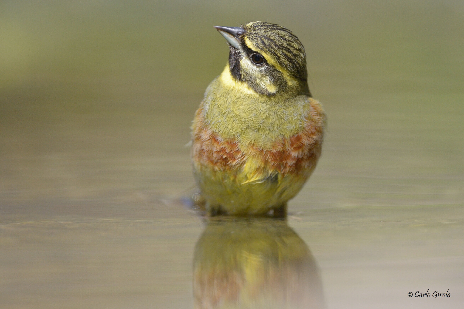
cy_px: 154
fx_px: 10955
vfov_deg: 1.6
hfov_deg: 2.4
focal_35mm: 850
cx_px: 232
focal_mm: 850
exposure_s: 1/1000
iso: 2000
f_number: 6.3
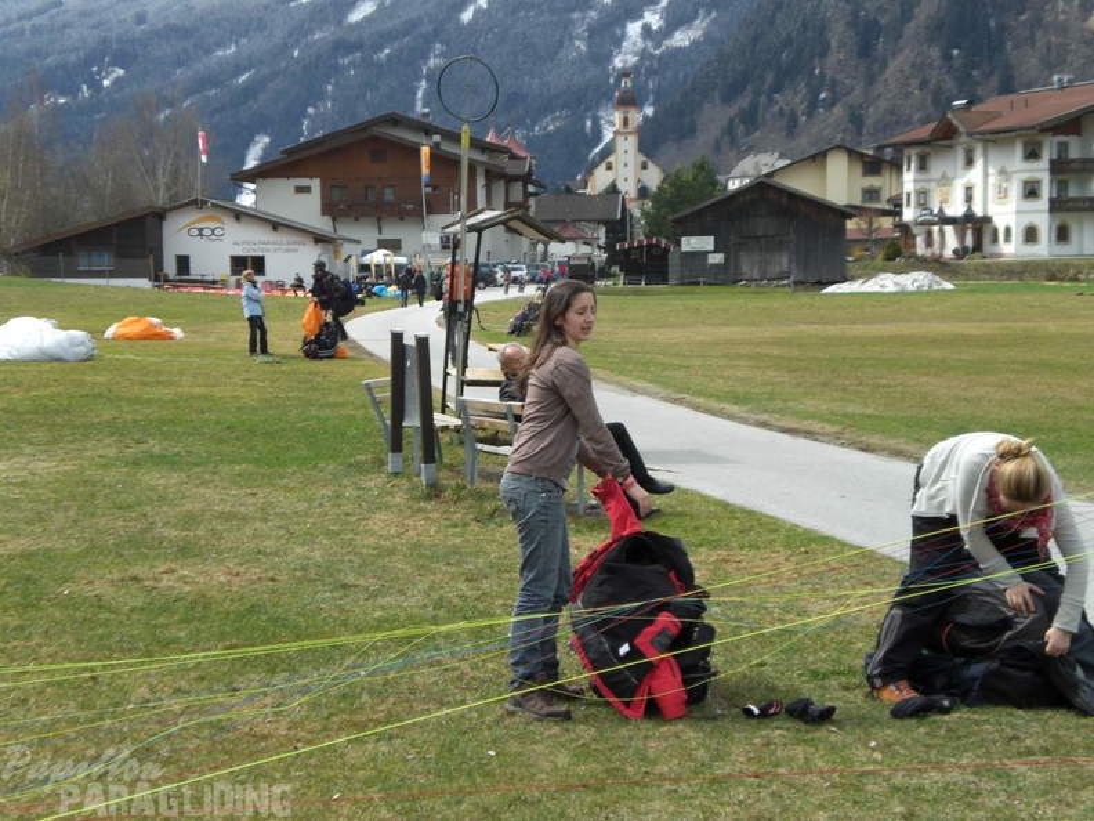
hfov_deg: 26.0
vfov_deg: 19.6
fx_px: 2370
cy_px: 410
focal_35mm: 75
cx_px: 547
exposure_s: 1/320
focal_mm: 12.47
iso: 50
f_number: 4.5
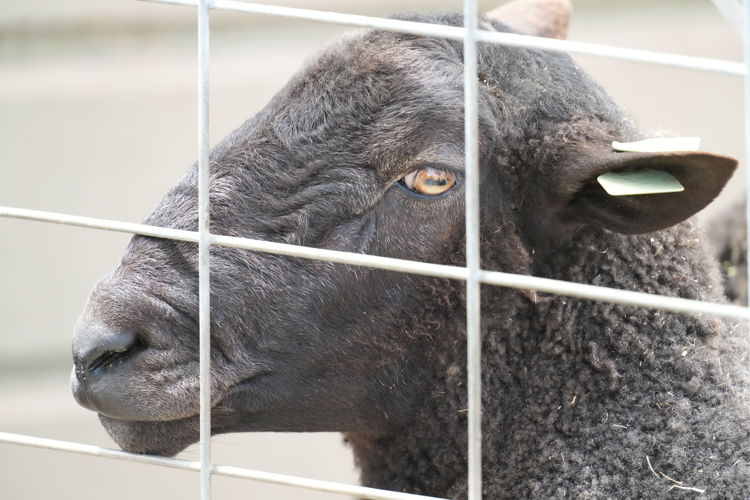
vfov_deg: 2.3
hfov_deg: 3.4
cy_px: 250
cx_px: 375
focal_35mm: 600
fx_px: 12499
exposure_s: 1/1000
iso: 5000
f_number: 5.6
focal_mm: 600
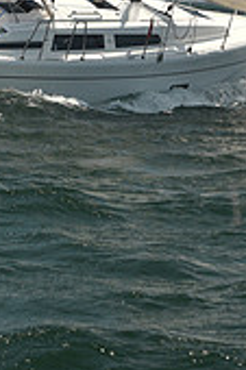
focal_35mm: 239
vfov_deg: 8.5
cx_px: 114
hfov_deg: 5.7
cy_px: -133
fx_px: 2455
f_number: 6.3
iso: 250
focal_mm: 70
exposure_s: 1/640
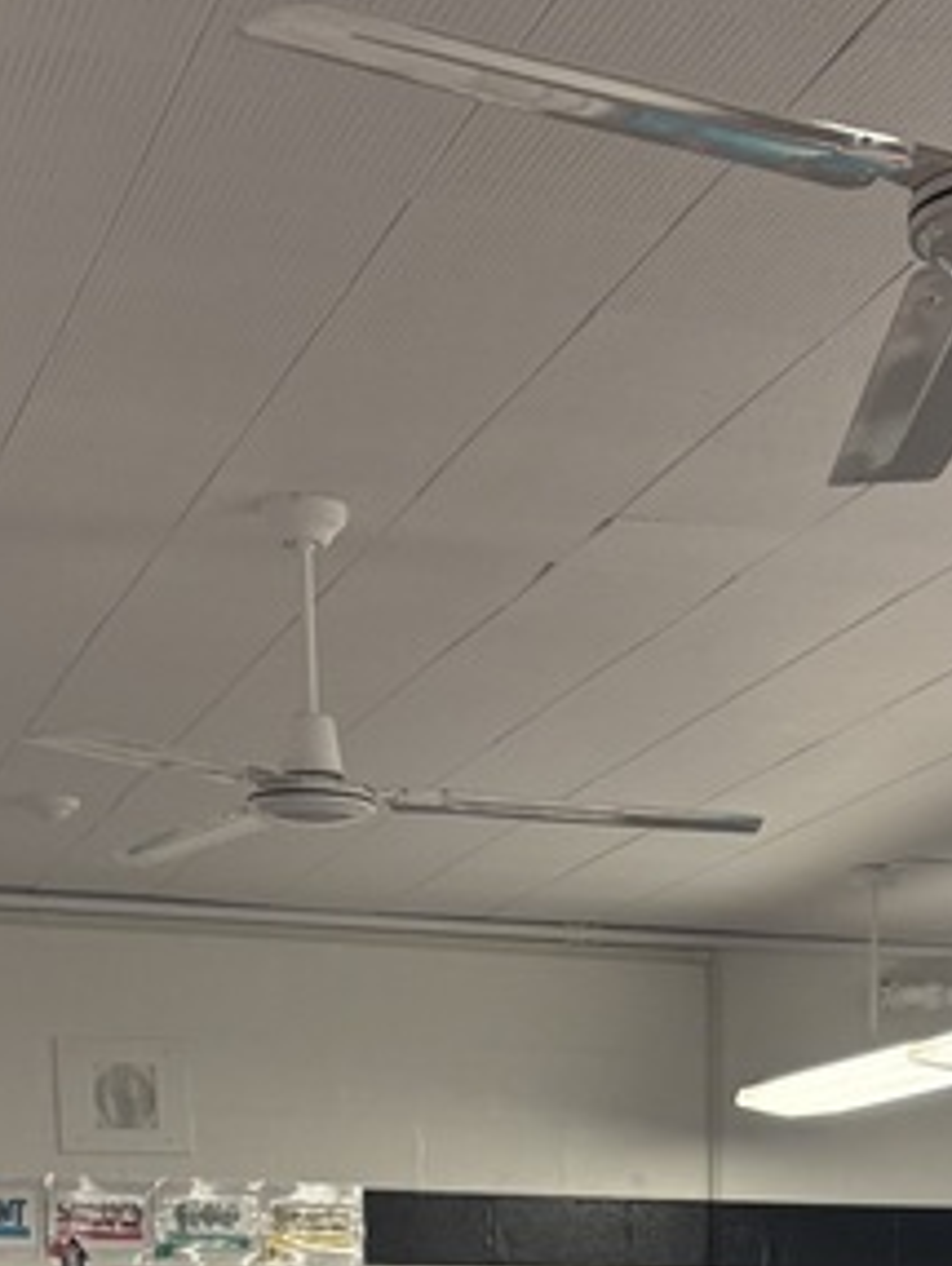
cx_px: 766
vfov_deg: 18.5
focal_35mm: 93
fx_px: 3405
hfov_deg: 15.8
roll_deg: -0.1
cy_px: 1943
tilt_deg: -8.2
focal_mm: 5.96
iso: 125
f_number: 1.6
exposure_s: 1/60
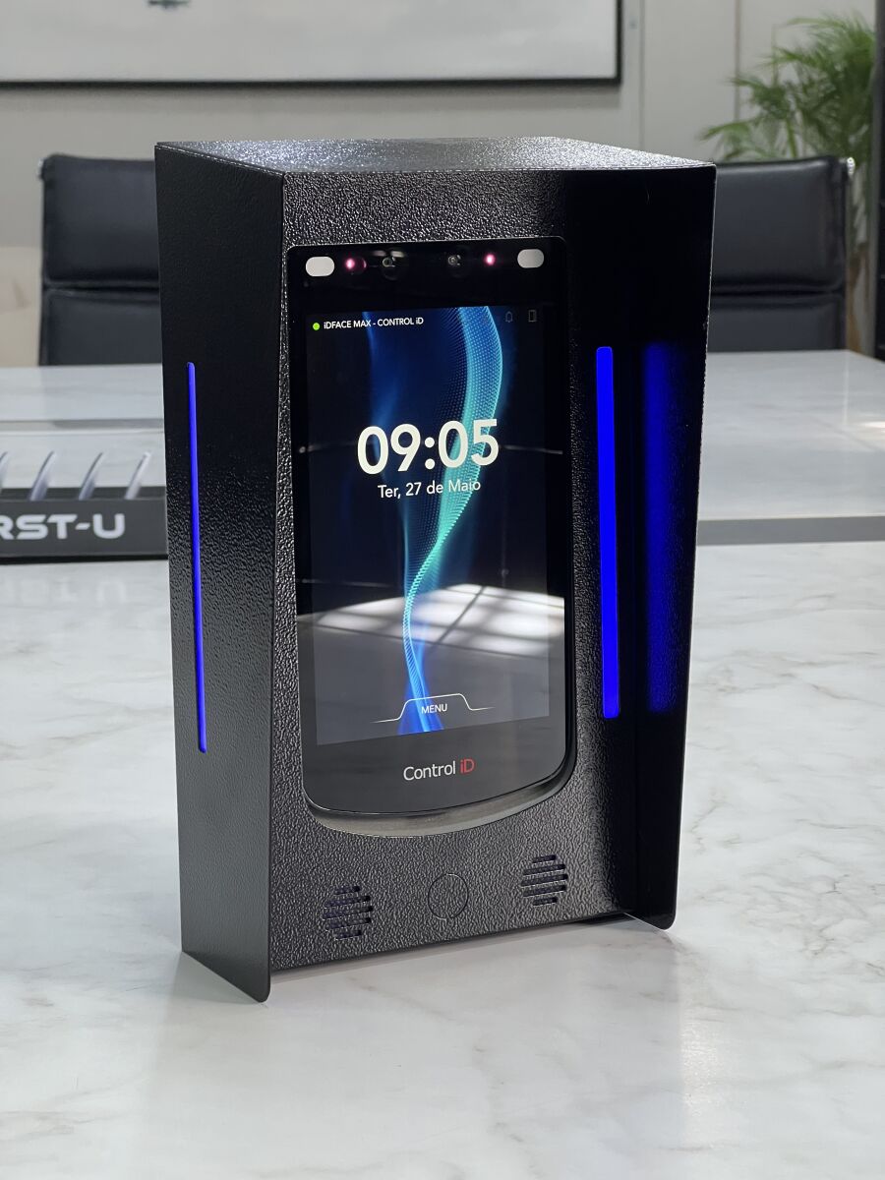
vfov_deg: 25.3
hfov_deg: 19.1
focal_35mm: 77
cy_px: 590
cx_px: 442
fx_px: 2625
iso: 200
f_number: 2.8
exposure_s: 1/60
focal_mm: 9
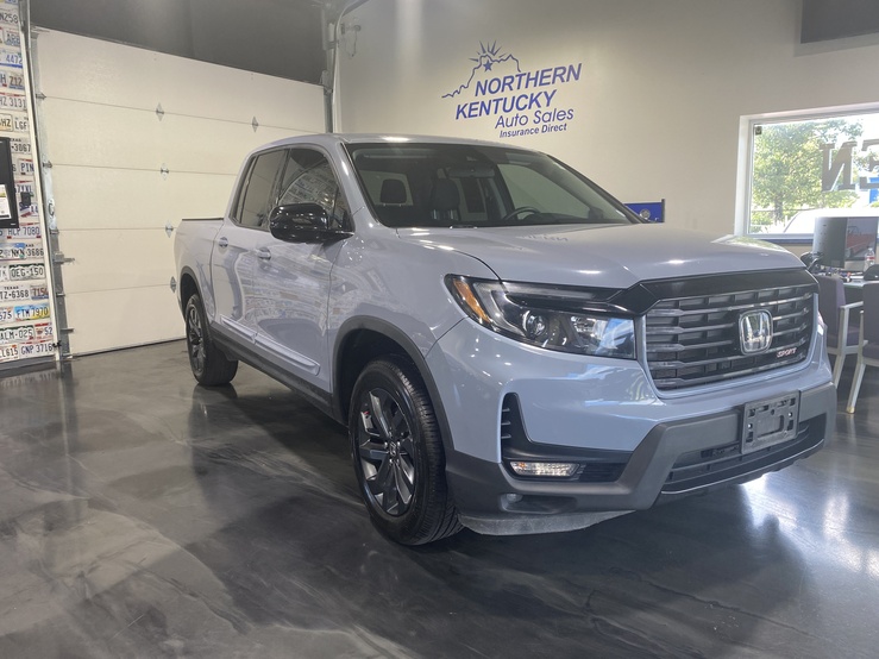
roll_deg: +1.3
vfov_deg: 53.0
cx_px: 440
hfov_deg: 67.3
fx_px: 660
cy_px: 330
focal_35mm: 26
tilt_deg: -7.4
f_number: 1.8
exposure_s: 1/120
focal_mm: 4.25
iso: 100
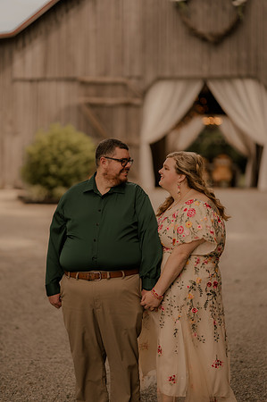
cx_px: 134
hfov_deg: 16.0
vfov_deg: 23.9
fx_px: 948
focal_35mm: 85
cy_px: 201
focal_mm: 85
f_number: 1.4
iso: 250
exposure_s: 1/2500
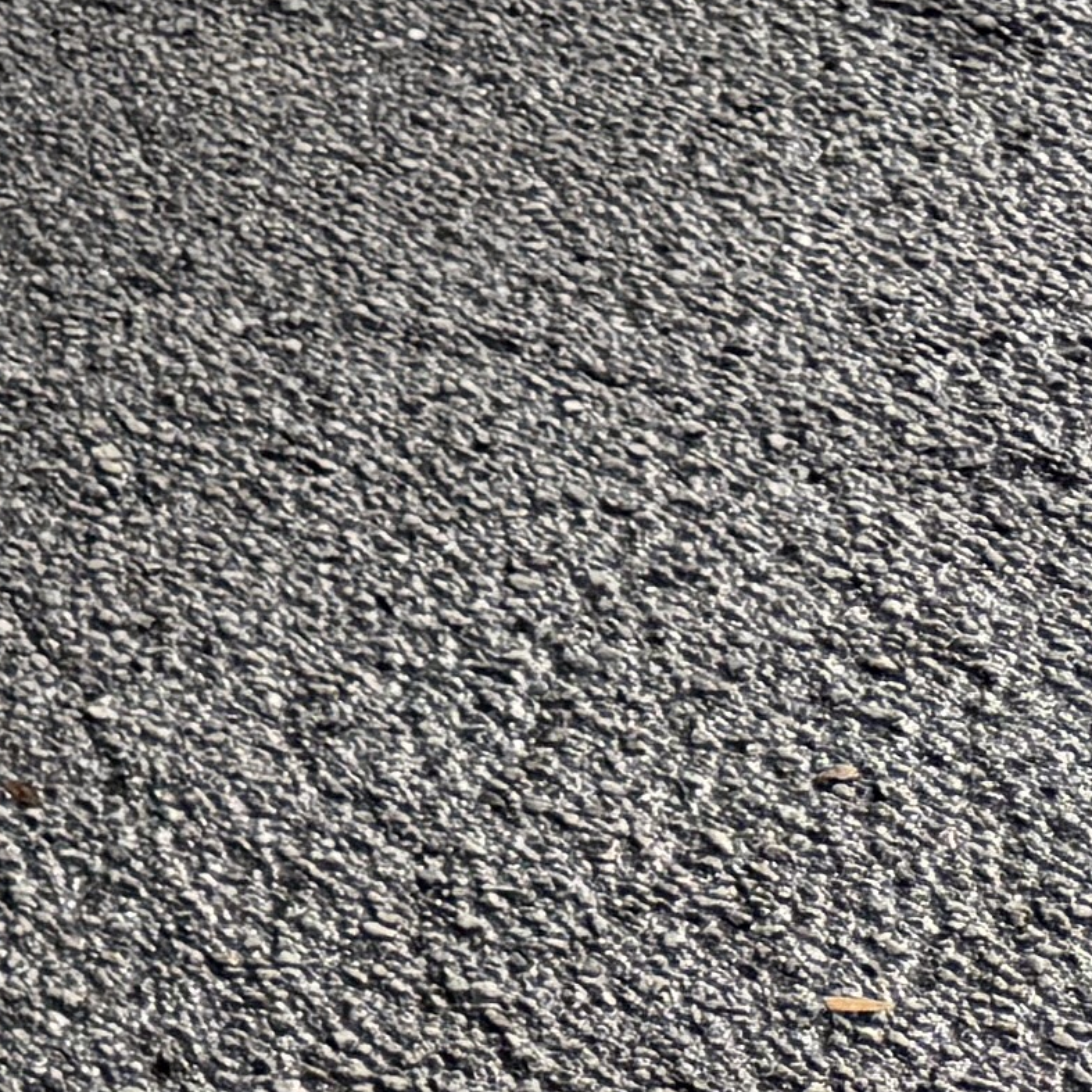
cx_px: -1919
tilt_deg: -13.4
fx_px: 5496
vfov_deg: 10.2
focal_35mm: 154
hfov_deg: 9.5
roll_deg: -0.3
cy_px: -1285
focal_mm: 6.76
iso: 80
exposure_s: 1/3145
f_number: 1.78
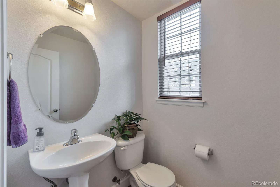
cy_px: 94
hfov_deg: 100.4
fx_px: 117
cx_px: 140
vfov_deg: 77.3
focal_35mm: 15
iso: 125
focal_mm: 10
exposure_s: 1/15
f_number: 9
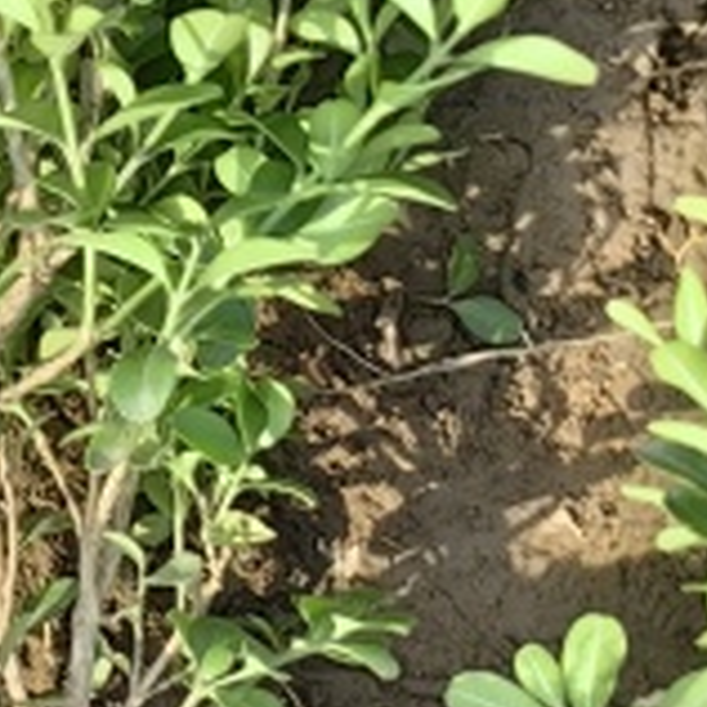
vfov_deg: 10.8
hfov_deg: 9.9
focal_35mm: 161
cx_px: -837
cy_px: 141
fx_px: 3720
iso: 50
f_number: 2
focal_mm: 5.75
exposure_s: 1/1209
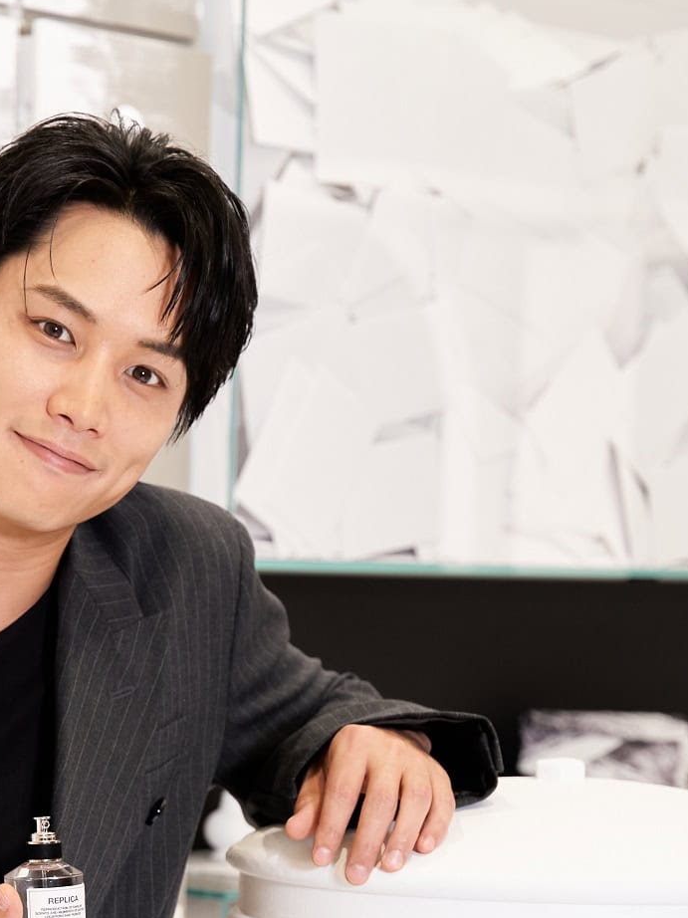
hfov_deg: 12.3
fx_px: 3182
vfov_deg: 16.2
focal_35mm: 120
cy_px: 859
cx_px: 106
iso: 800
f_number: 5.6
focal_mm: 64
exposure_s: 1/250
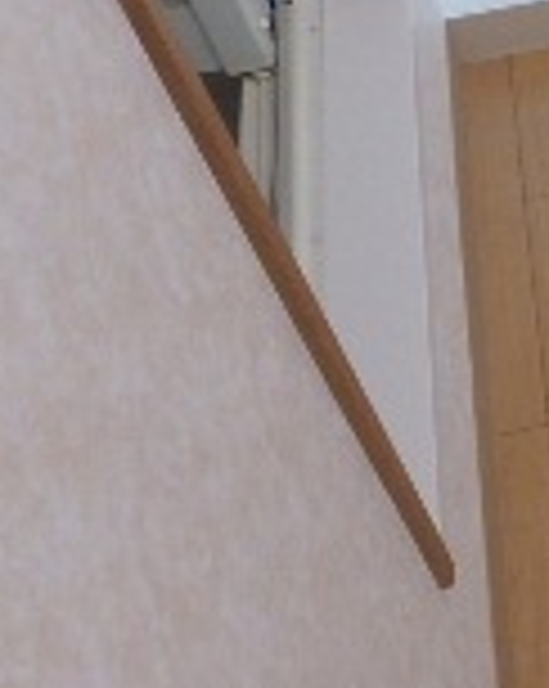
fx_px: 1750
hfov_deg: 14.5
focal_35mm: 86
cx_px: 1120
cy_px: 108
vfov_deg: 21.9
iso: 320
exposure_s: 1/30
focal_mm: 3.7
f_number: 3.5
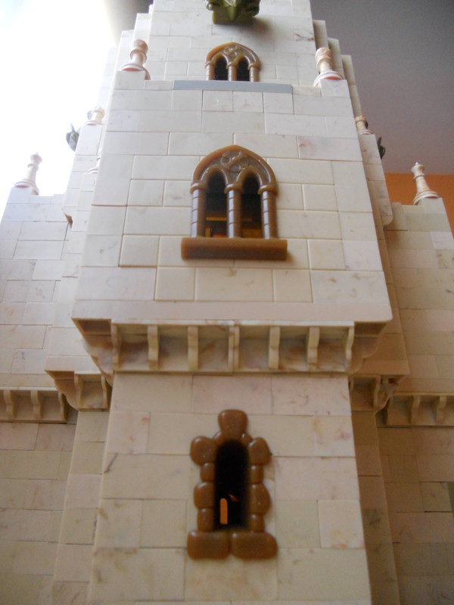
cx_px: 227
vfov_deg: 65.3
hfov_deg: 51.4
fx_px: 472
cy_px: 302
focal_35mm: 27
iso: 400
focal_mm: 4.9
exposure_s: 1/30
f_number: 3.2
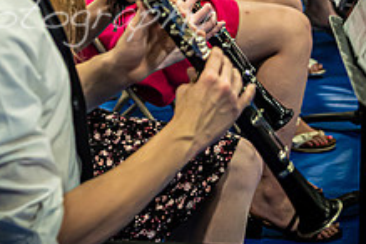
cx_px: 145
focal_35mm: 148
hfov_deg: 13.9
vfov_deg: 9.1
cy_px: -77
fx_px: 1505
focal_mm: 48
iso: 3200
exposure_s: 1/250
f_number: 2.8
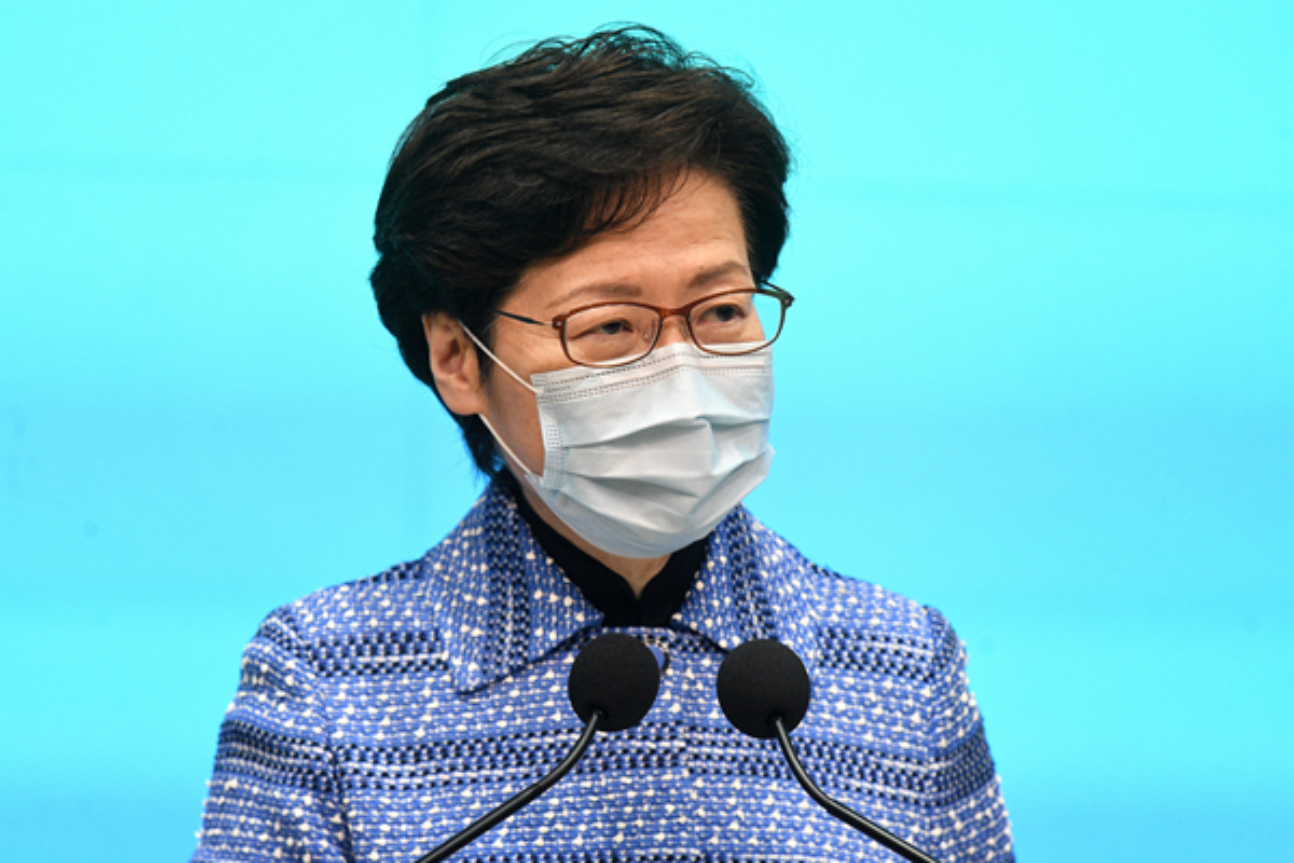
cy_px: 432
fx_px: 10782
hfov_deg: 6.9
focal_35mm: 300
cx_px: 647
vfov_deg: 4.6
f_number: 5
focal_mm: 300
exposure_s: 1/125
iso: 4000
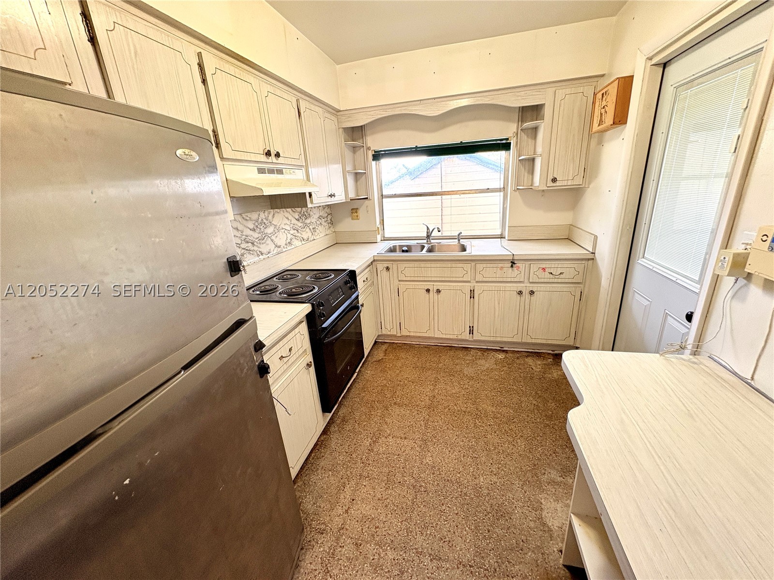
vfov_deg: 85.7
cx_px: 387
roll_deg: +4.3
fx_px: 313
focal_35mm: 14
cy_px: 290
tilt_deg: -18.3
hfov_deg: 102.1
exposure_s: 1/60
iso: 125
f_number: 2.2
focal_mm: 2.22
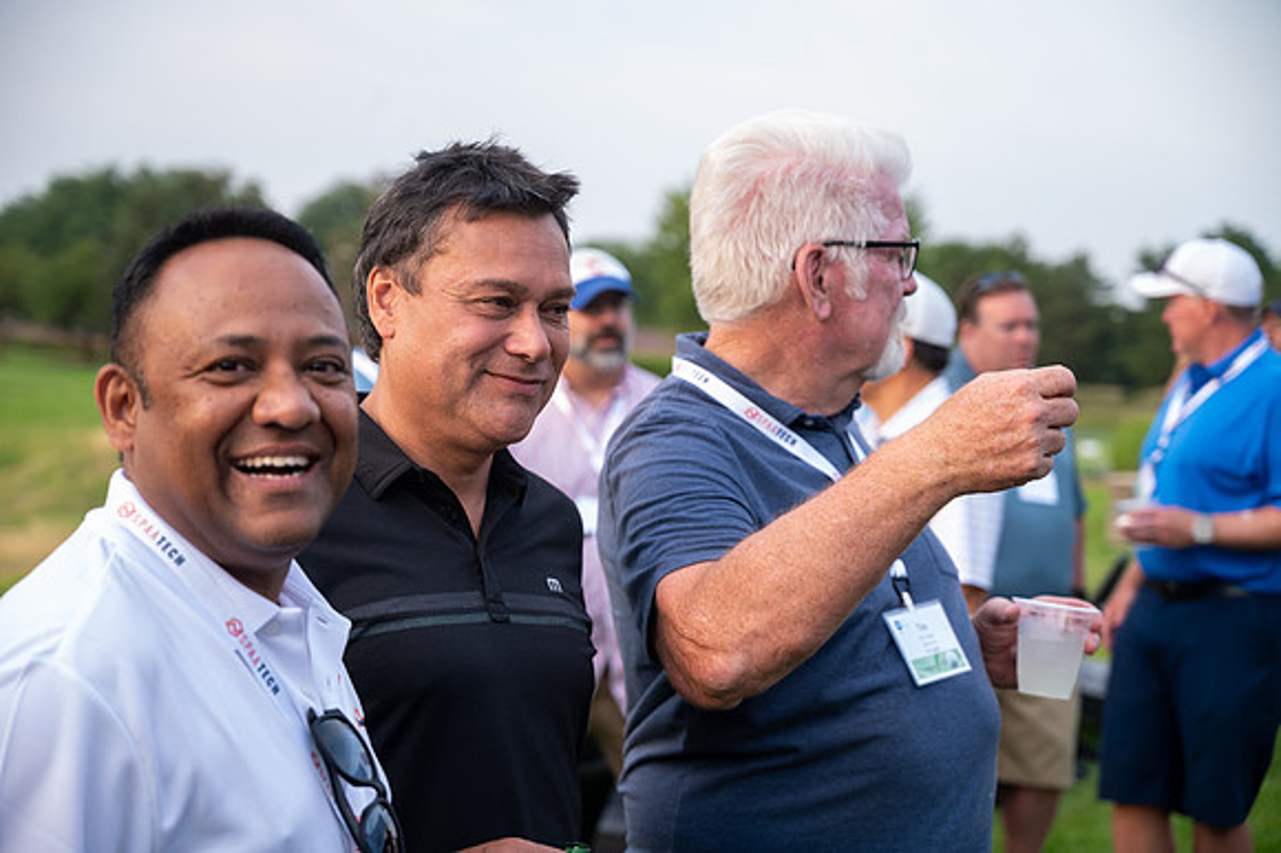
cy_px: 426
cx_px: 640
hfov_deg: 28.8
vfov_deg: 19.4
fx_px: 2492
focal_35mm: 70
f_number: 4
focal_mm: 70
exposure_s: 1/400
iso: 500
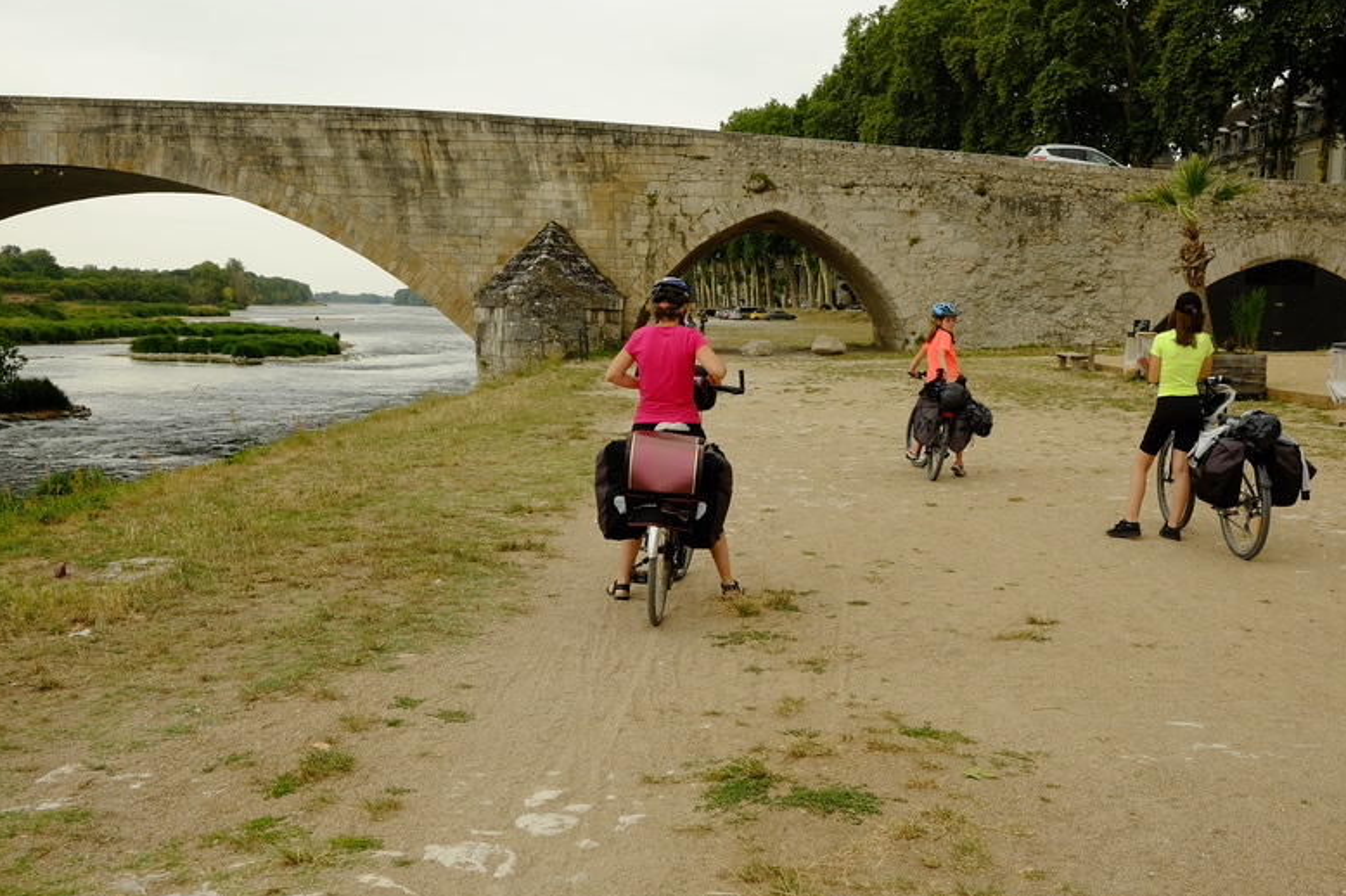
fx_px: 1345
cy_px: 456
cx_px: 659
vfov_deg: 36.8
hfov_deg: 53.1
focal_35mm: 36
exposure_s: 1/180
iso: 400
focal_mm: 23
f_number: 11
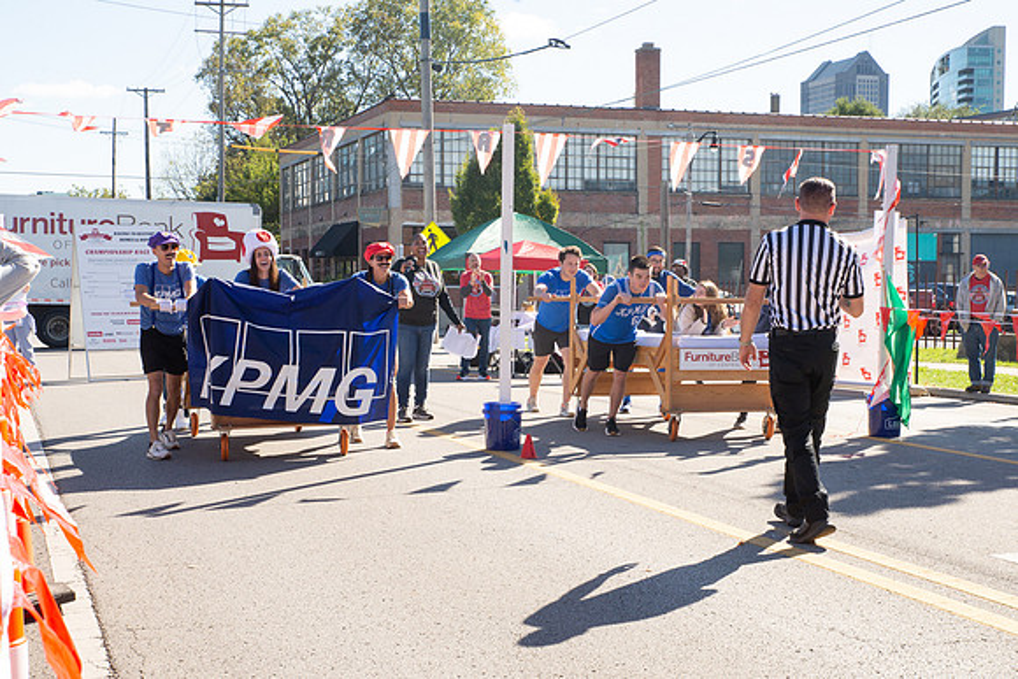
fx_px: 1587
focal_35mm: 56
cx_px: 523
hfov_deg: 35.6
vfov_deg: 24.2
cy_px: 358
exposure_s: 1/320
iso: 500
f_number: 11
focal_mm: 48
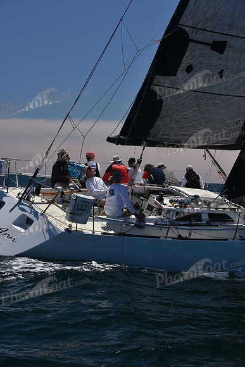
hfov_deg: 14.9
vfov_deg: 22.1
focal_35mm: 92
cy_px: 184
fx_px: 939
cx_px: 122
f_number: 8
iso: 250
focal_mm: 92
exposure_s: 1/800
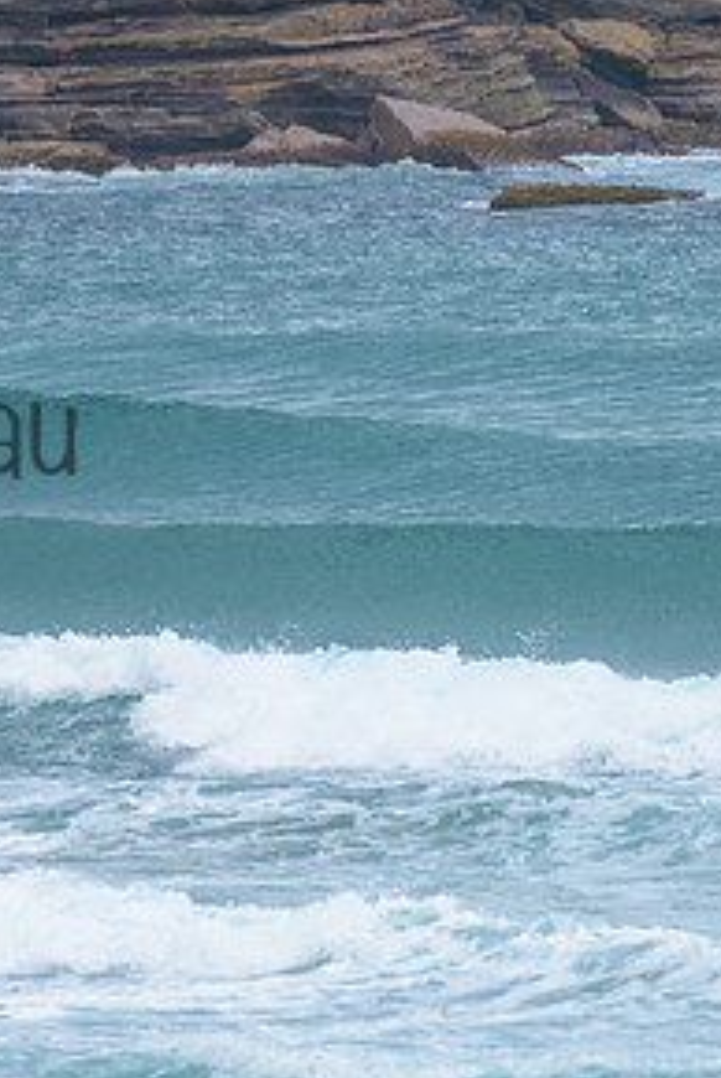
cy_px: 369
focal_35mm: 1225
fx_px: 36711
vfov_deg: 1.7
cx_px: -345
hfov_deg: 1.1
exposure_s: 1/2000
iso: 400
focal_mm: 500
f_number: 5.6
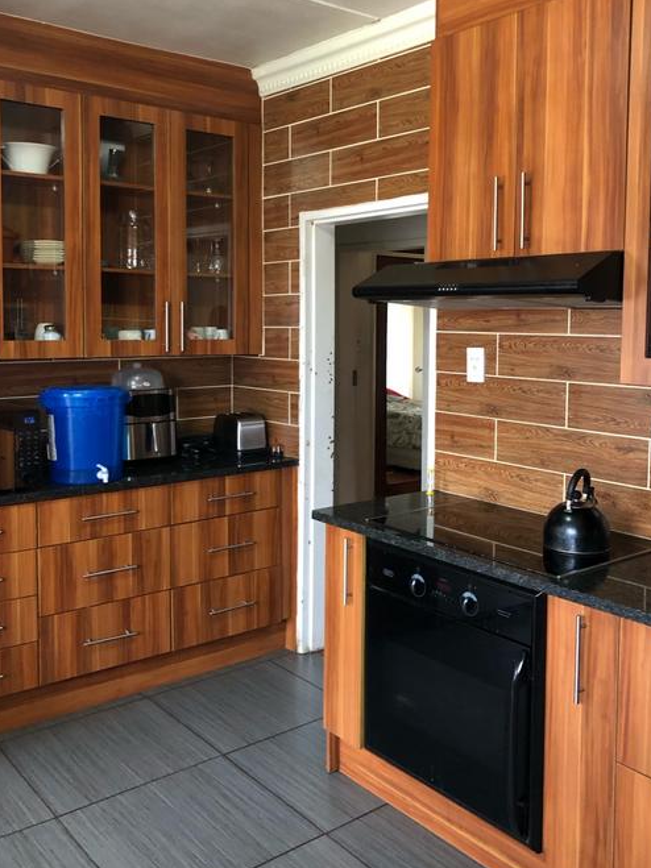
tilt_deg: -2.9
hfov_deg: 41.7
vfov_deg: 53.8
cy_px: 375
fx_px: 853
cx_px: 366
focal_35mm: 34
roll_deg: -0.2
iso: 100
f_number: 1.8
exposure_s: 1/17
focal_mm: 4
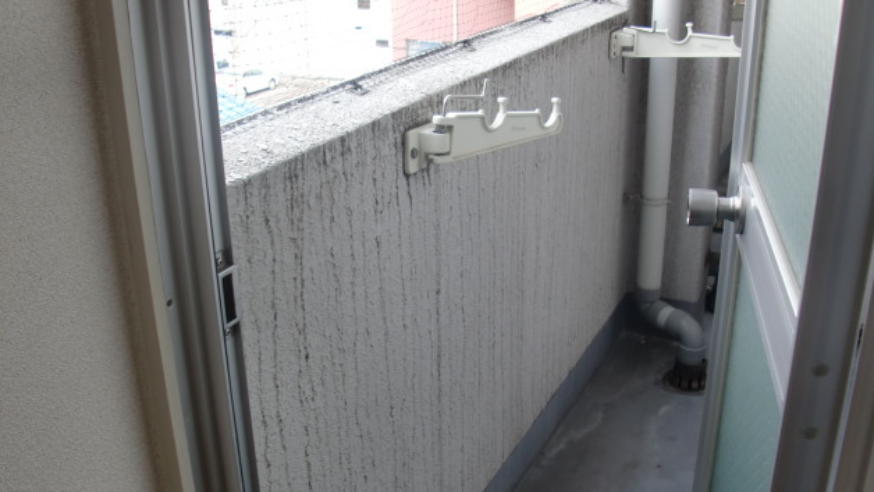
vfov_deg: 29.7
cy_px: 280
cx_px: 438
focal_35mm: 40
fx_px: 927
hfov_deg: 50.5
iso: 64
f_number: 2.8
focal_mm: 6.3
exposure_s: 1/125
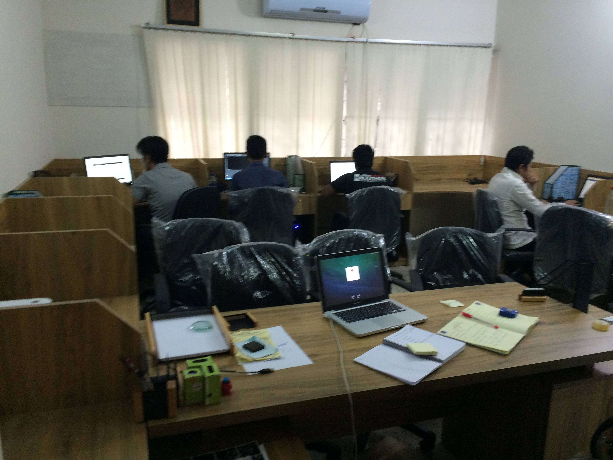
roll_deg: -1.9
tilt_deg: -14.4
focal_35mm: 29
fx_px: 514
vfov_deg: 48.2
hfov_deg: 61.7
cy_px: 230
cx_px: 306
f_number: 2.2
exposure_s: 1/33
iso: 200
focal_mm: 4.15
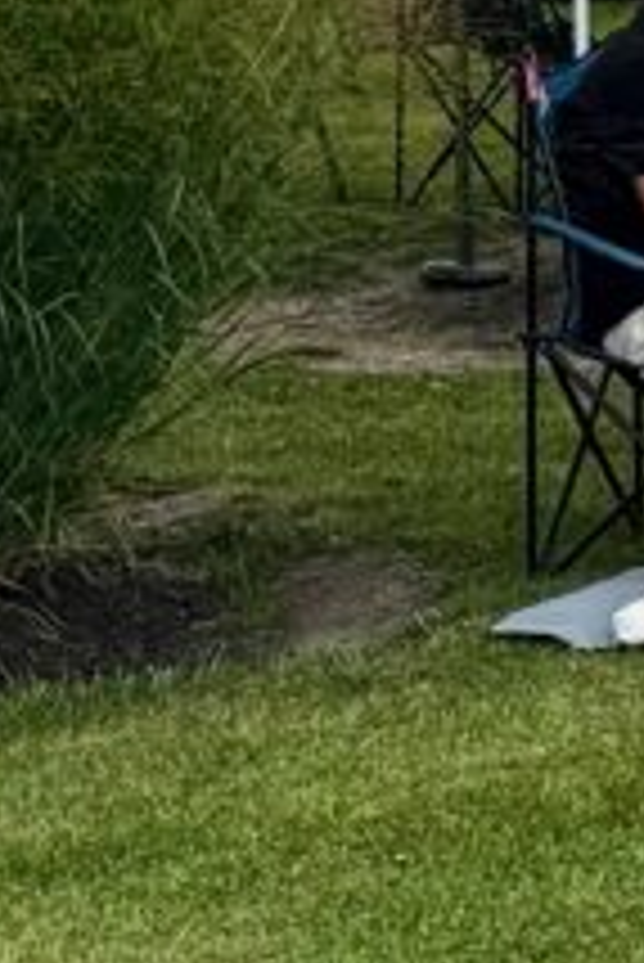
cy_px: -760
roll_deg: +0.4
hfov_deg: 5.5
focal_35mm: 239
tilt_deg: +1.0
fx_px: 6402
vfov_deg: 8.3
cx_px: 1761
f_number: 1.78
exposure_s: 1/1366
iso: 64
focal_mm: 6.76
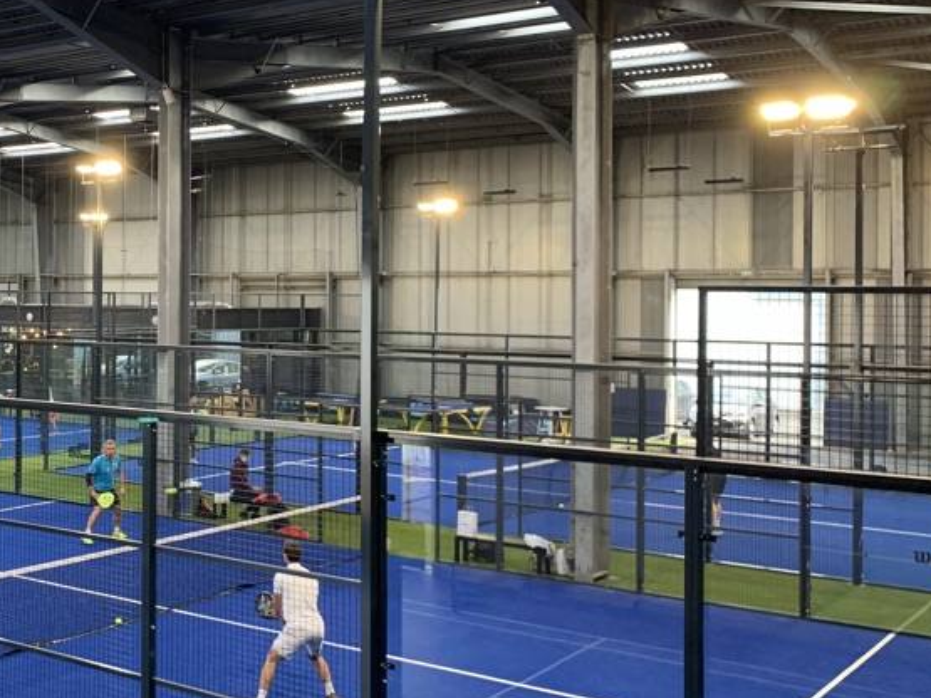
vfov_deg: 30.2
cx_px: 121
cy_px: 302
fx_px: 1291
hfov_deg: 37.5
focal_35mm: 48
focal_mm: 4.25
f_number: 1.8
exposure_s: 1/63
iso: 100
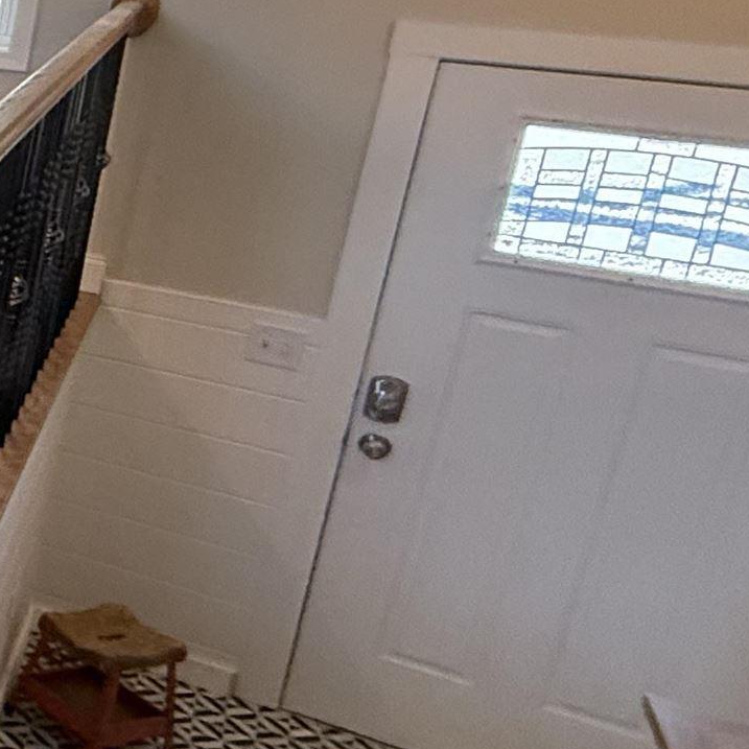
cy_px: 145
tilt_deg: -14.5
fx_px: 1297
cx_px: -793
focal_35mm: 53
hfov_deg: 18.5
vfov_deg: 31.3
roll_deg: -3.5
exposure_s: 1/120
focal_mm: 2.22
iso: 400
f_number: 2.2
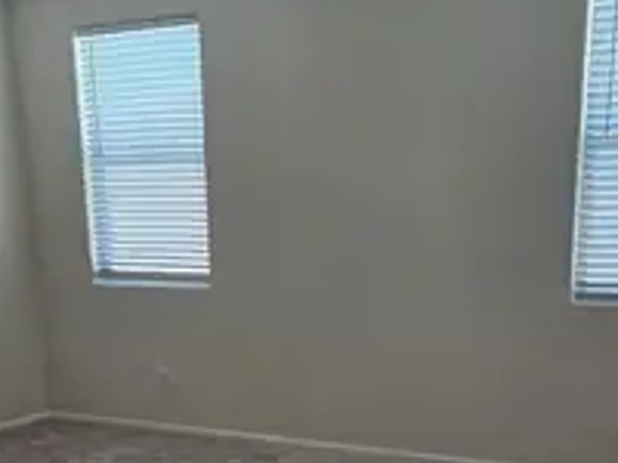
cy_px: 407
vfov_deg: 30.3
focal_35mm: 46
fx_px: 821
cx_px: 352
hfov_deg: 41.1
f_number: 1.8
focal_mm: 5.4
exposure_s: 1/207
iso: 200
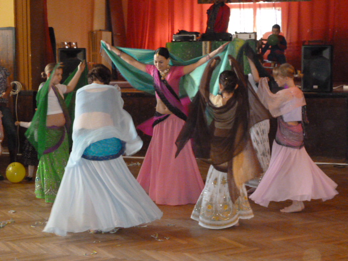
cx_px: 174
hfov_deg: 27.0
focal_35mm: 72
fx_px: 724
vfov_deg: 20.4
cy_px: 130
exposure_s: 1/40
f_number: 4.1
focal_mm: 11.9
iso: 1000
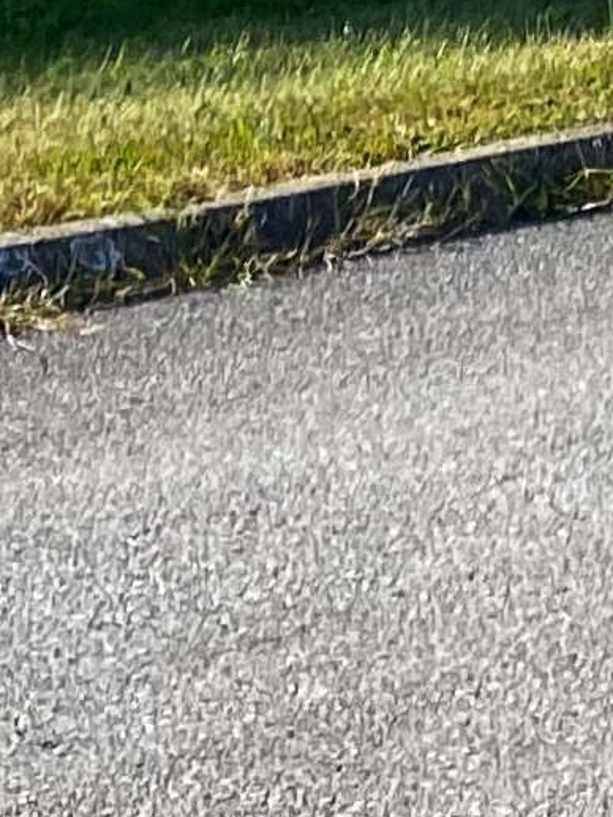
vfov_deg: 8.9
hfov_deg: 6.8
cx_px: 1776
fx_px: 4697
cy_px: -1180
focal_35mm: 199
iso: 32
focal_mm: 4.25
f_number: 1.8
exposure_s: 1/2141
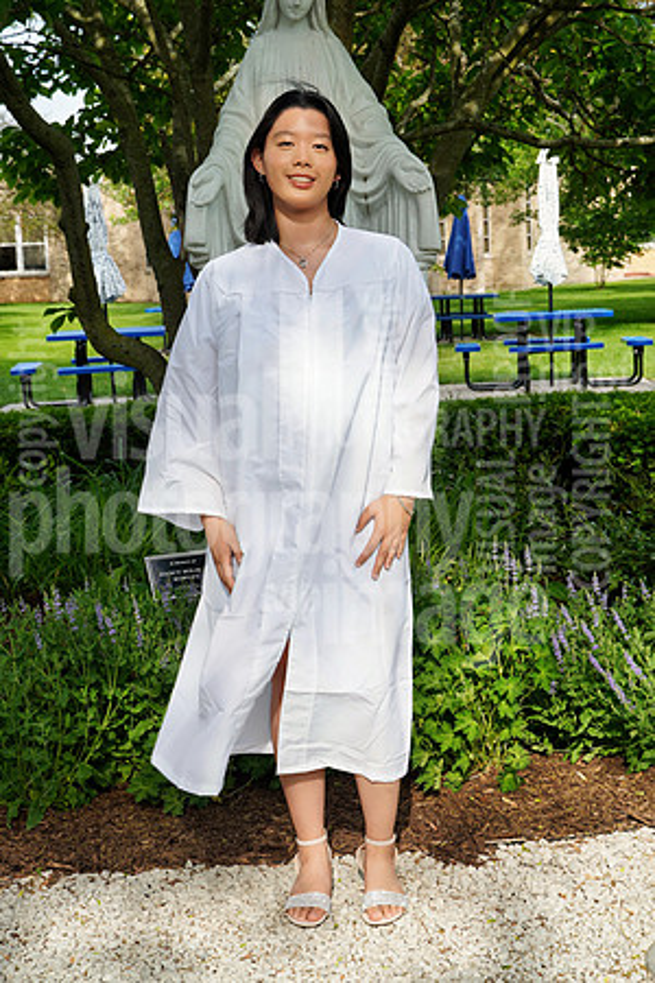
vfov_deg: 31.2
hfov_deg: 21.1
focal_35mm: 64
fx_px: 1760
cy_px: 492
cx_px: 328
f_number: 7.1
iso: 125
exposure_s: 1/125
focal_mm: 43
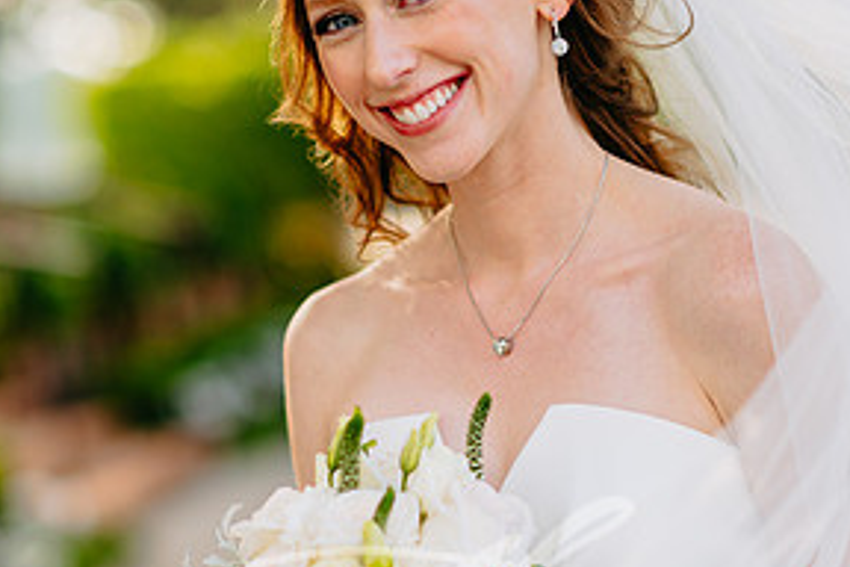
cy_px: 331
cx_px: 463
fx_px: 4037
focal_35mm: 171
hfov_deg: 12.0
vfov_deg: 8.0
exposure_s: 1/640
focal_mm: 85
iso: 100
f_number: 2
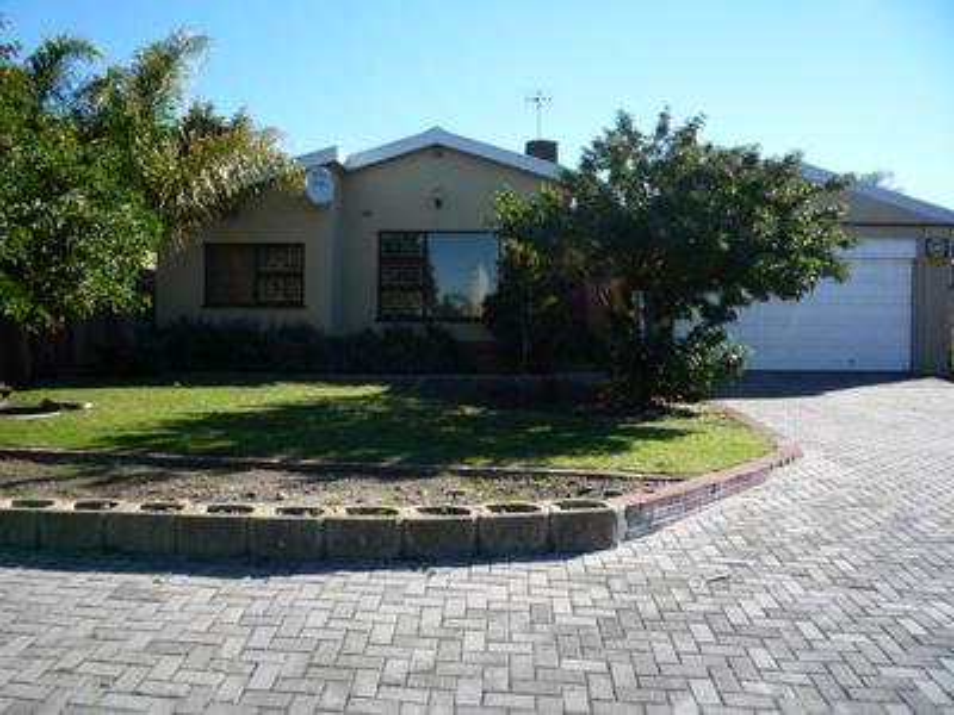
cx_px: 477
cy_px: 358
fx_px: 827
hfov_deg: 60.0
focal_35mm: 30
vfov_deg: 46.8
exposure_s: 1/320
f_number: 4
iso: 100
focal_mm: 5.2
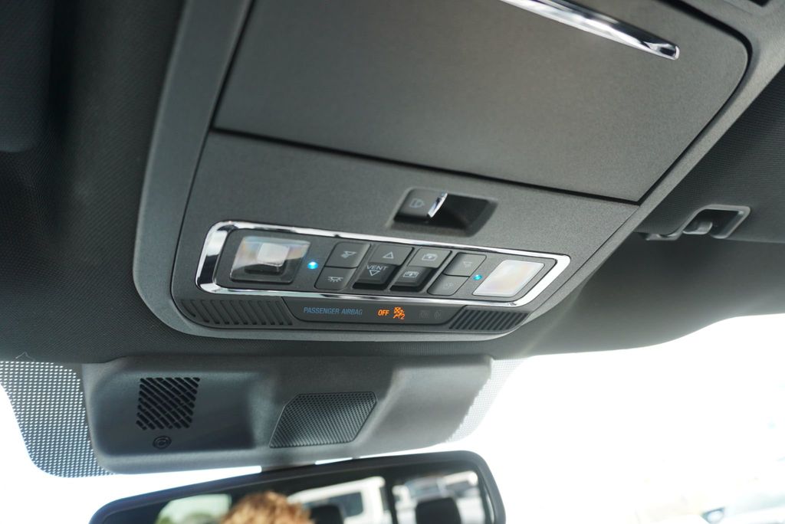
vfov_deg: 53.2
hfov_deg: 73.7
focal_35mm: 24
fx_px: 524
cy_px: 262
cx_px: 392
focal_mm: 16
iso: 160
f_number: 4
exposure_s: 1/60
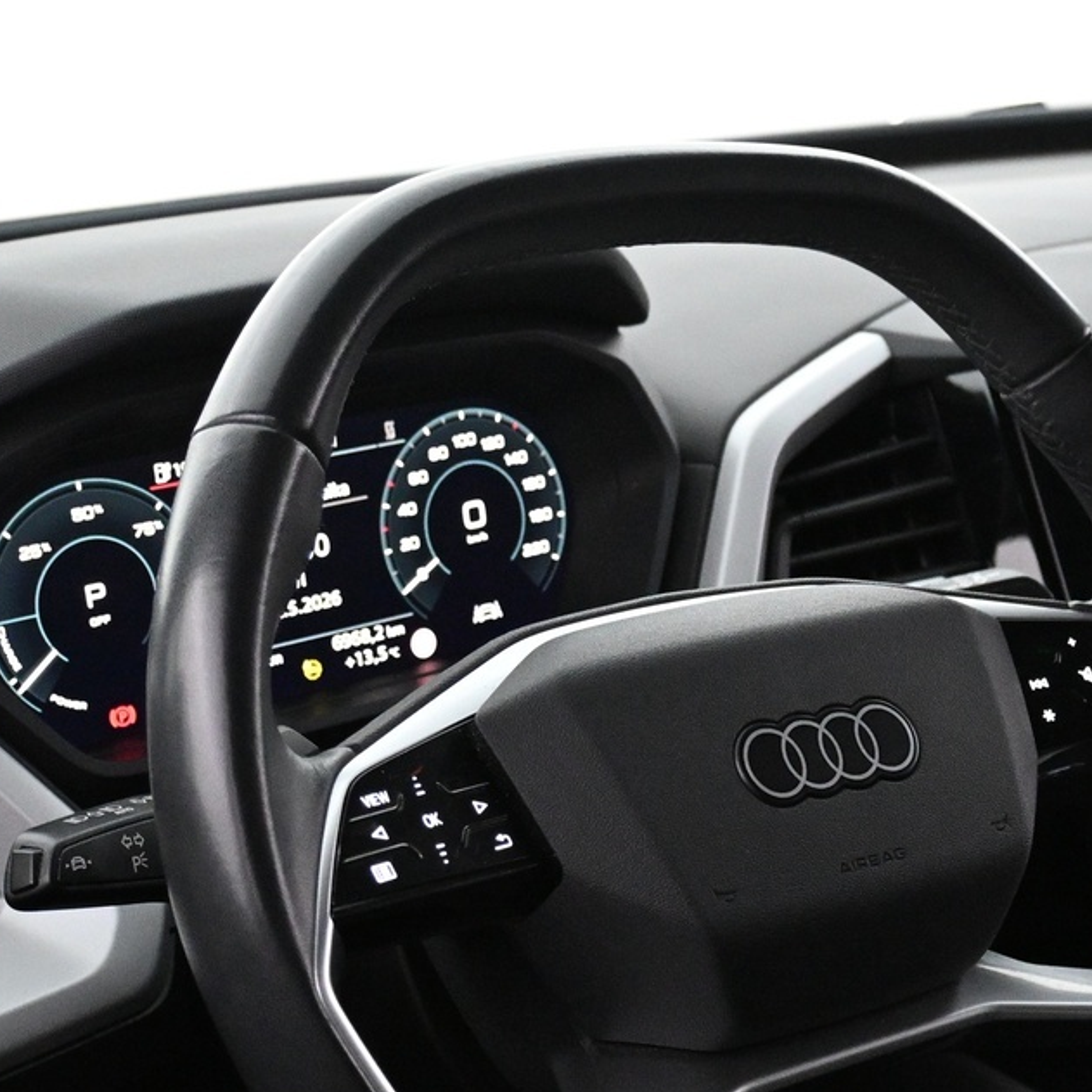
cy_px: 718
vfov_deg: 23.9
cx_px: 684
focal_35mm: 72
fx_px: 2570
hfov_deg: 23.9
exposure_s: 1/50
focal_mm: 22
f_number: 4
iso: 4000
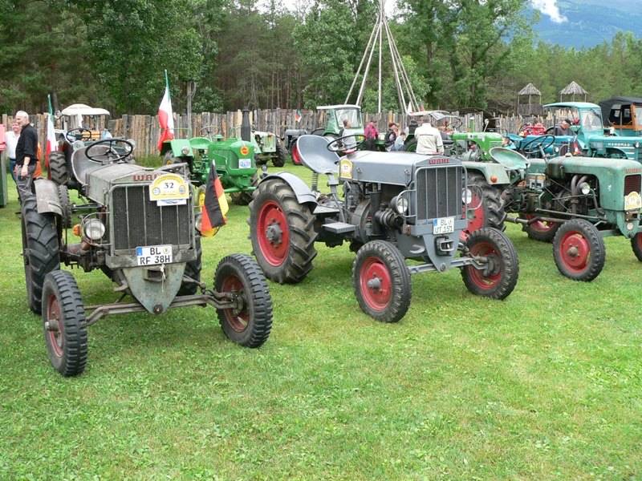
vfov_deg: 39.7
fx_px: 668
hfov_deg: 51.4
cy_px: 240
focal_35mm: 36
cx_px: 321
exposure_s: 1/160
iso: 80
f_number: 4
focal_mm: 6
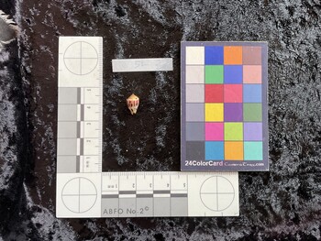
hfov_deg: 61.6
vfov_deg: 48.3
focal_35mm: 29
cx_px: 160
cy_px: 120
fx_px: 269
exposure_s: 1/120
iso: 64
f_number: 1.8
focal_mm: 3
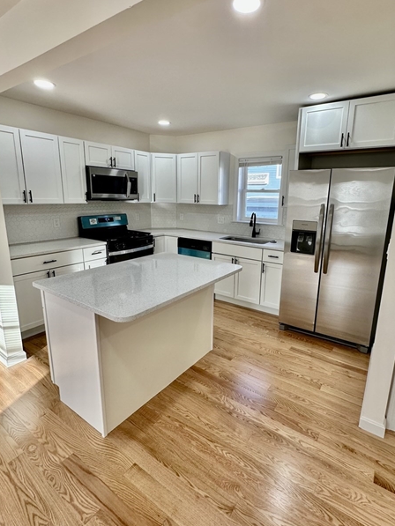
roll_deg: +0.6
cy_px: 253
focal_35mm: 18
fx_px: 274
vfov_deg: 87.7
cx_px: 214
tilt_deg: -10.2
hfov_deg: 71.5
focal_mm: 2.22
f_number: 2.2
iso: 80
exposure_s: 1/120
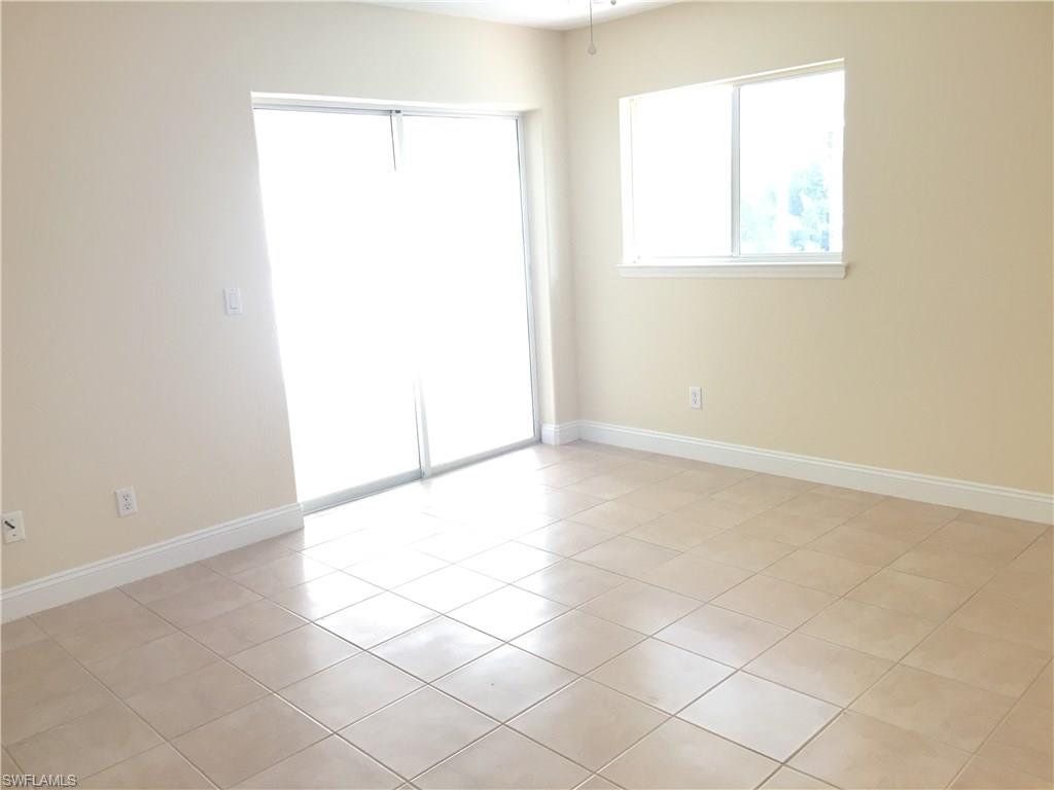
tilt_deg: -10.3
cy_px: 395
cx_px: 527
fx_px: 883
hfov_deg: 61.7
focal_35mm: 29
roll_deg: +2.9
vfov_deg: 48.2
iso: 32
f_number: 2.2
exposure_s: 1/15
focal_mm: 4.15
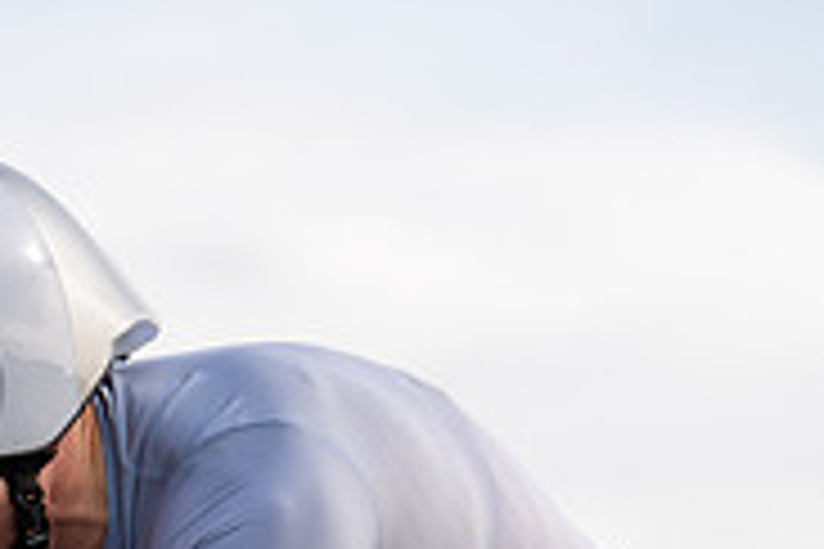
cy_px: 758
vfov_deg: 5.0
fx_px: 6294
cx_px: -180
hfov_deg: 7.4
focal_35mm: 275
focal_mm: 87
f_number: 3.2
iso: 100
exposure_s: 1/1000
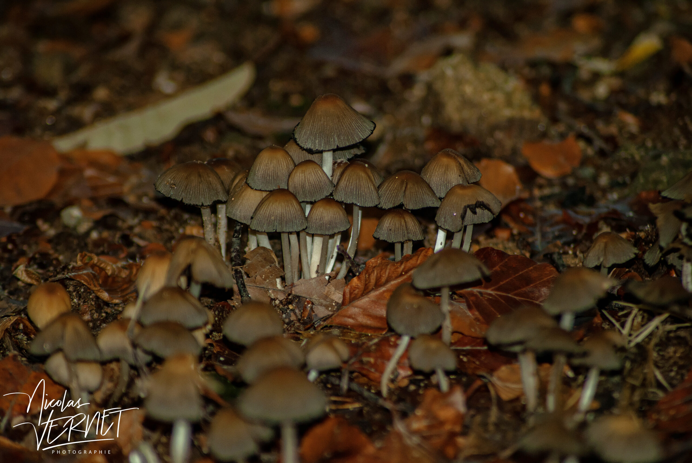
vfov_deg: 5.0
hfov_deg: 7.4
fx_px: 5341
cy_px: 232
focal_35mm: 278
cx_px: 346
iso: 200
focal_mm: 185
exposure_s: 1/60
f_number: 4.5
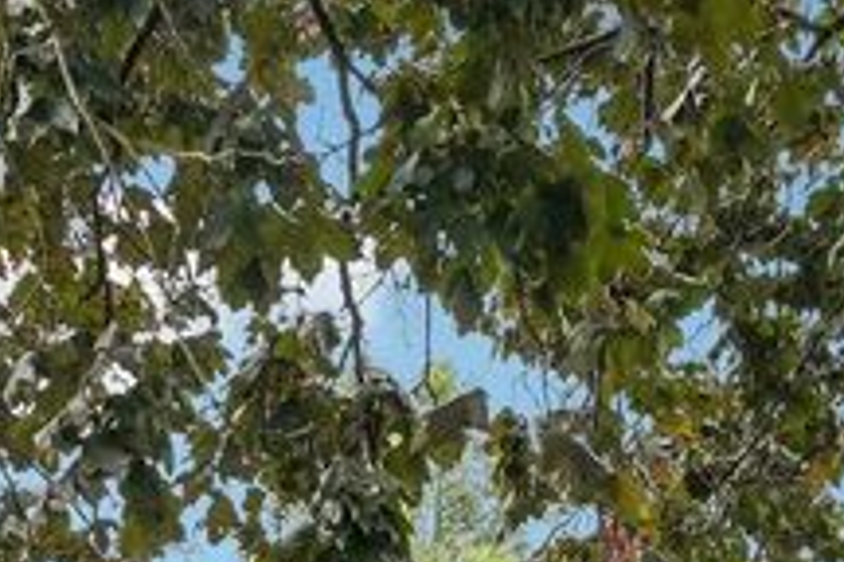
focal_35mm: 76
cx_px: 465
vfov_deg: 16.1
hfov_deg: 26.6
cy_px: 892
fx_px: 1782
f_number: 4
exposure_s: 1/125
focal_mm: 16
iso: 100
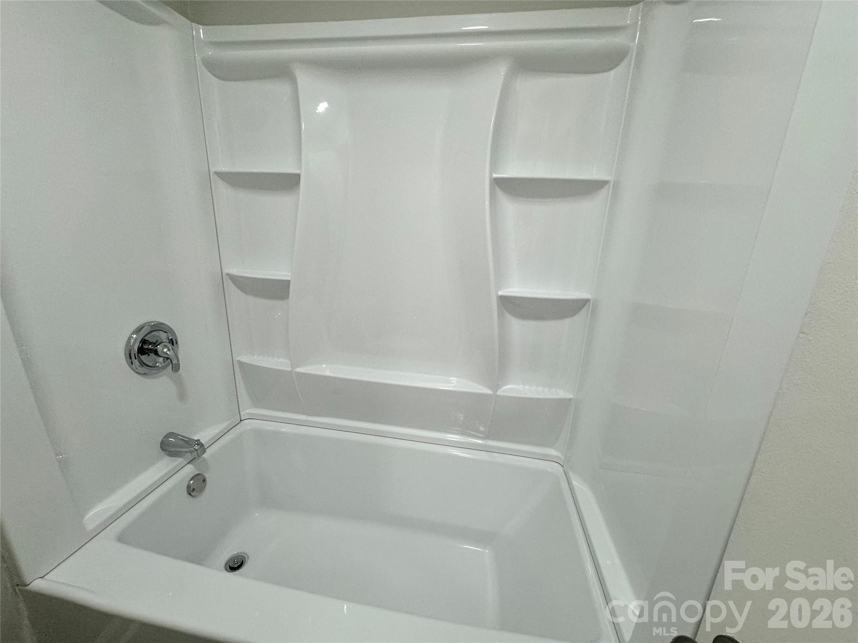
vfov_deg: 85.7
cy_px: 322
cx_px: 429
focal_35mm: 14
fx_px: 347
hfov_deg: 102.1
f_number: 2.2
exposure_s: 1/120
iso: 200
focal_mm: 2.22
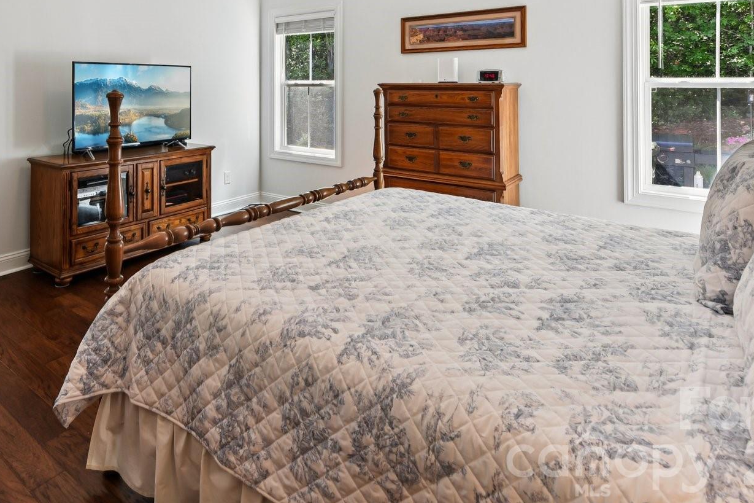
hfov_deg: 69.3
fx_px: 524
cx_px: 247
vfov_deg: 47.9
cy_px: 88
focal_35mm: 25
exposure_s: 1/15
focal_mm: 15
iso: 200
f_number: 8
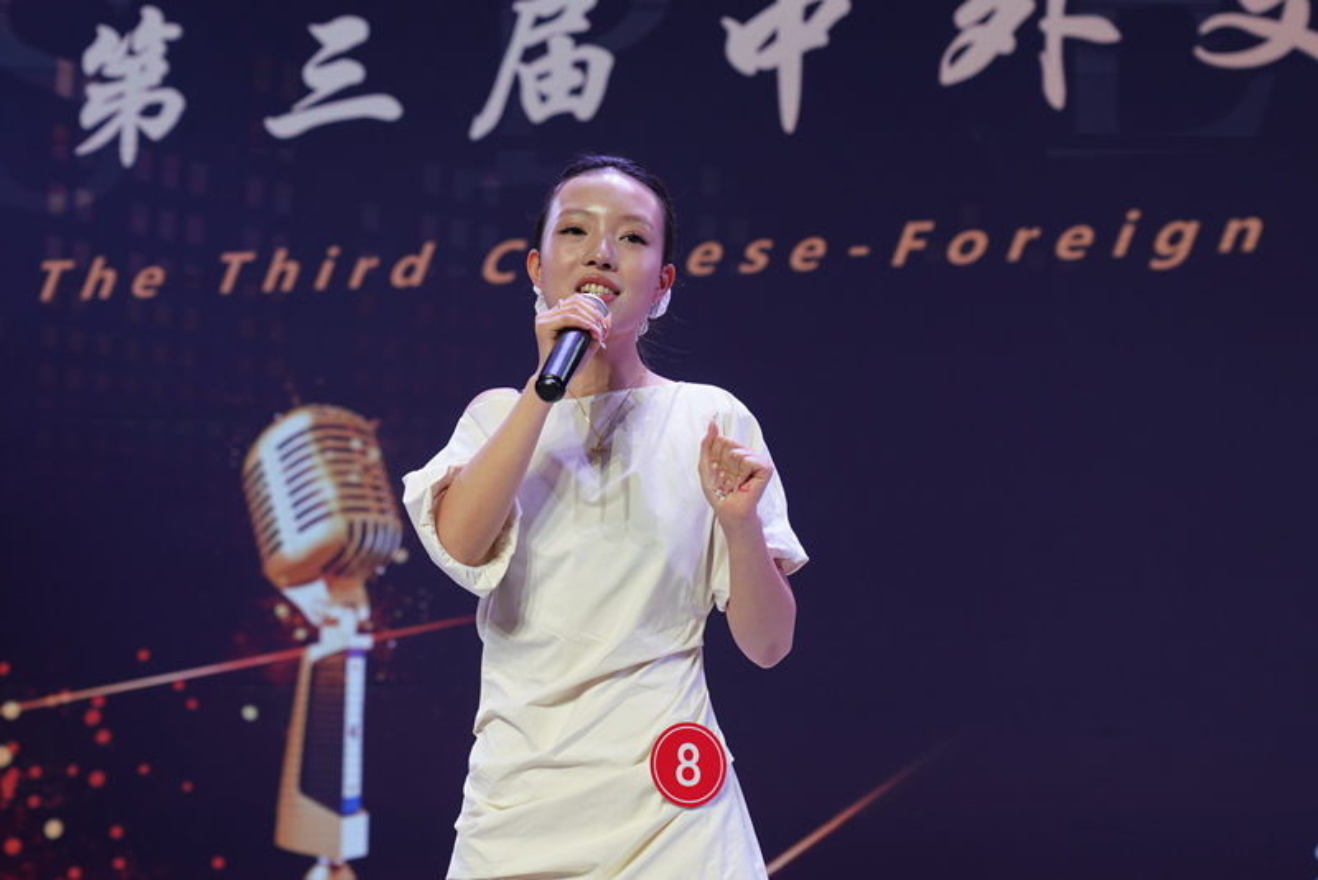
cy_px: 440
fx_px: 2564
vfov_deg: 19.5
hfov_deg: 28.8
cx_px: 659
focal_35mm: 70
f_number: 4
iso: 640
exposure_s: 1/250
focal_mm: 70
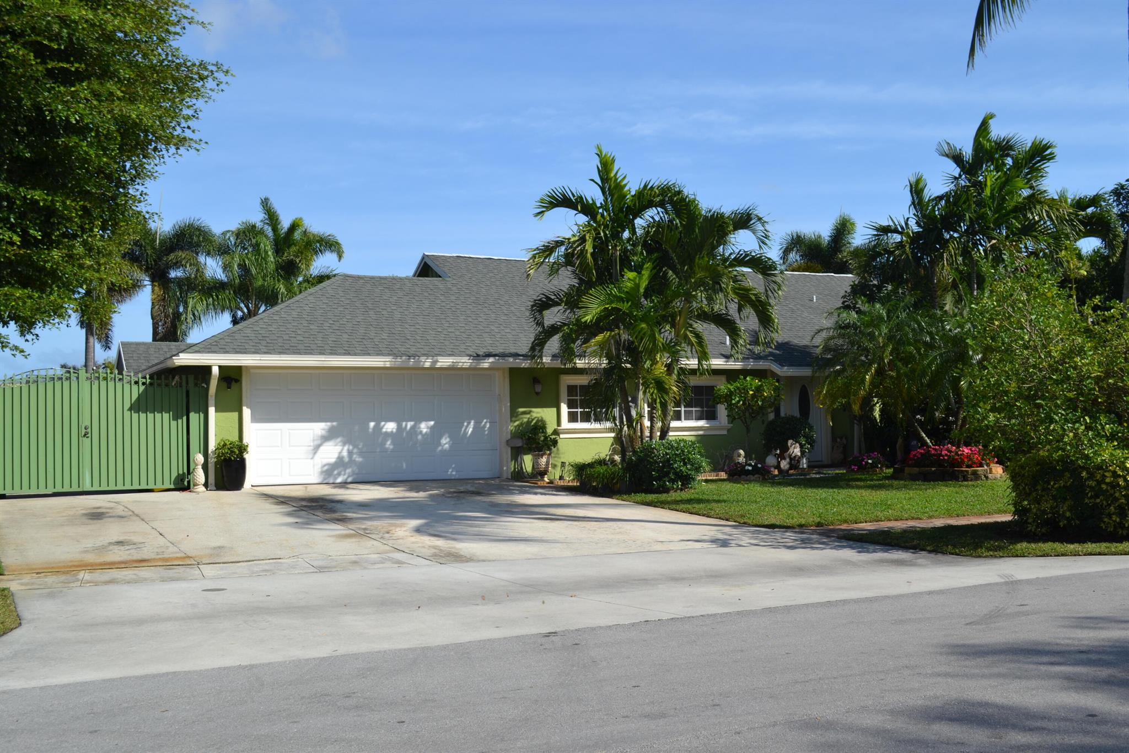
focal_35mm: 36
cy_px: 376
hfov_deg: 53.1
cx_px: 564
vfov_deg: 36.9
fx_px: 1129
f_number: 8
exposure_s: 1/250
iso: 100
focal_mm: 24
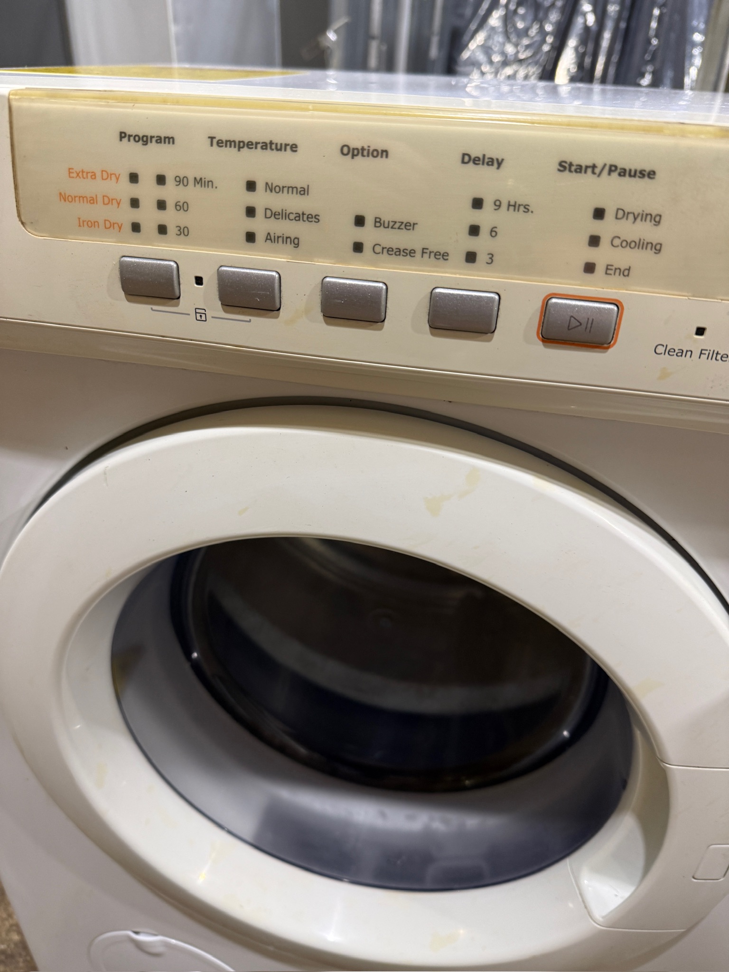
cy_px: 486
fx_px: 674
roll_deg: -3.1
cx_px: 364
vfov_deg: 71.6
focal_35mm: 24
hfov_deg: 56.8
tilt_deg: -31.8
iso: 200
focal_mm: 6.76
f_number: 1.78
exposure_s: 1/50
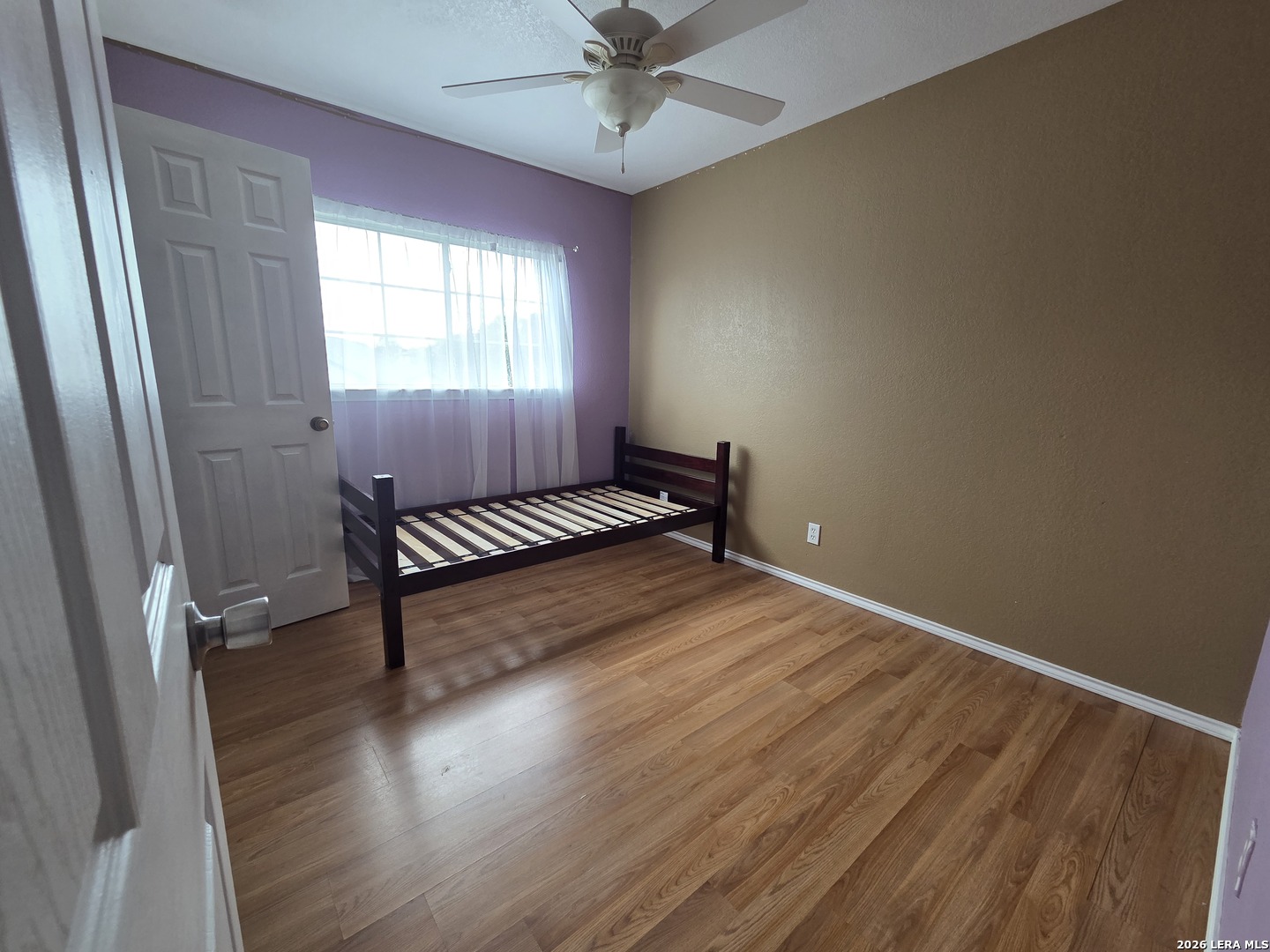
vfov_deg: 89.9
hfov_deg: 106.2
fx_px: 477
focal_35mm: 13
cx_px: 635
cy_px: 476
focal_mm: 2.2
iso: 125
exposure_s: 1/120
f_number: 2.2
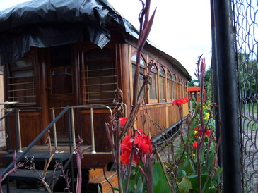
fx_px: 268
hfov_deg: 51.3
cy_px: 96
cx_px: 129
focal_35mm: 36
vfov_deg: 39.7
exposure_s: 1/250
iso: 80
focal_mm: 7.5
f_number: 2.8
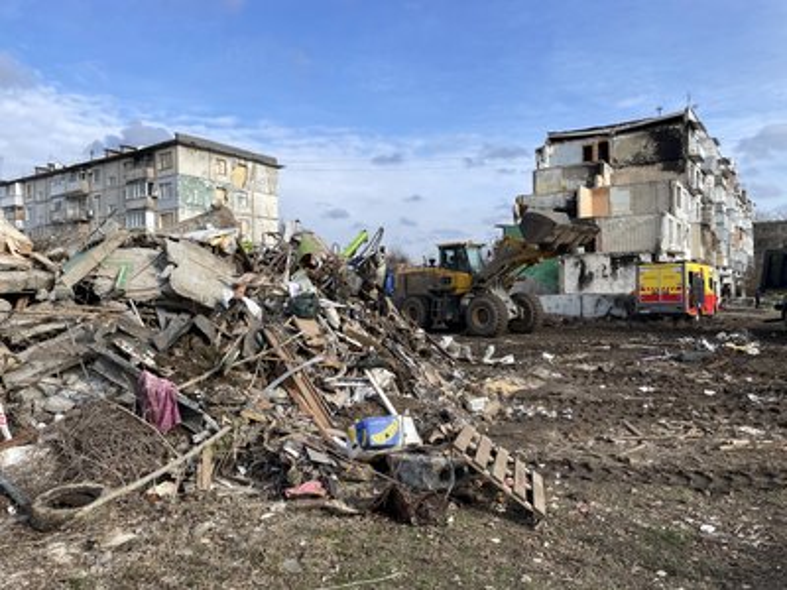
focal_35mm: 26
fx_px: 591
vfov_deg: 53.1
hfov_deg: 67.3
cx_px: 394
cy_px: 295
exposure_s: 1/2451
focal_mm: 4.2
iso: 32
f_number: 1.6
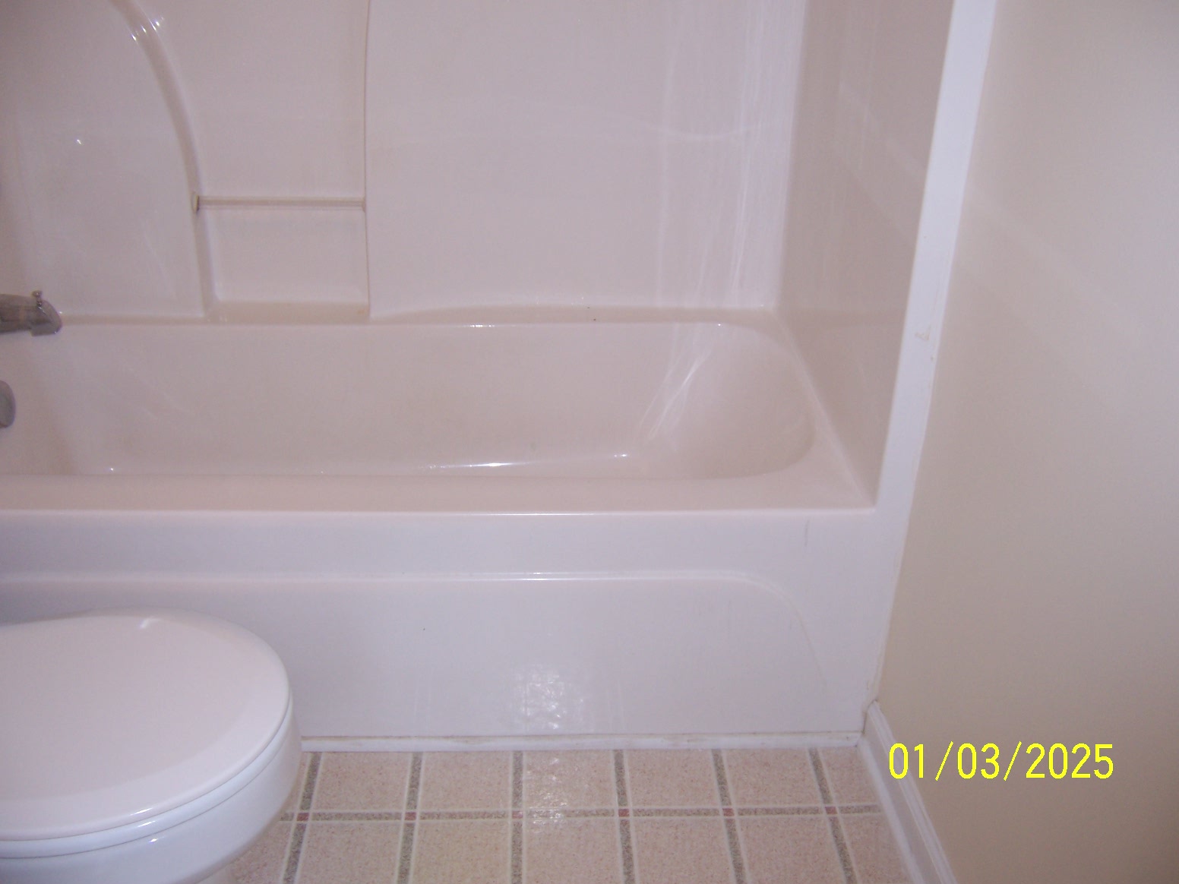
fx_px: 1124
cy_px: 442
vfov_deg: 42.9
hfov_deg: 55.4
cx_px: 590
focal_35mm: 33
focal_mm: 5.5
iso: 80
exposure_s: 1/60
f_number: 2.8
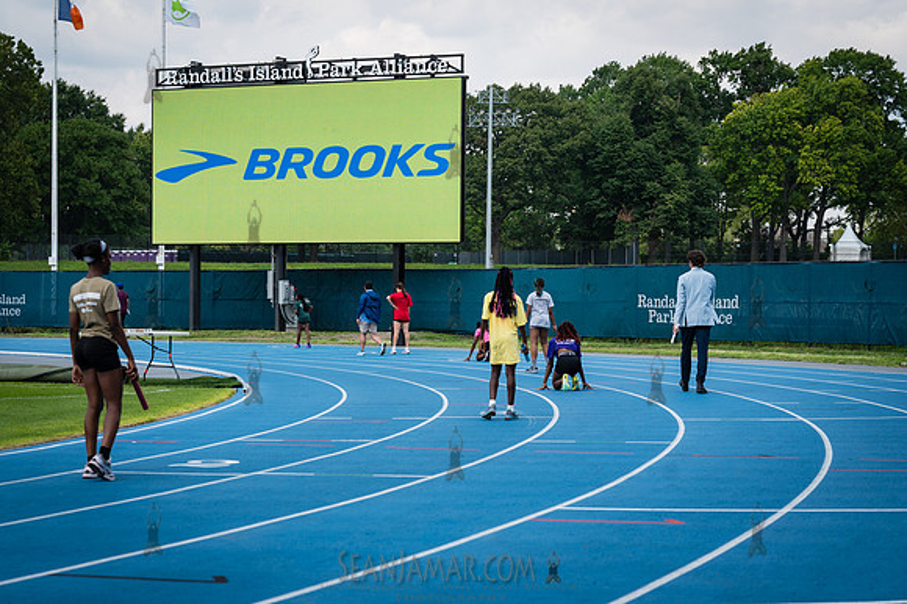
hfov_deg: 26.3
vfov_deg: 17.7
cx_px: 485
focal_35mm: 77
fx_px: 1937
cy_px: 328
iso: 100
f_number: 5
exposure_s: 1/400
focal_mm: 64
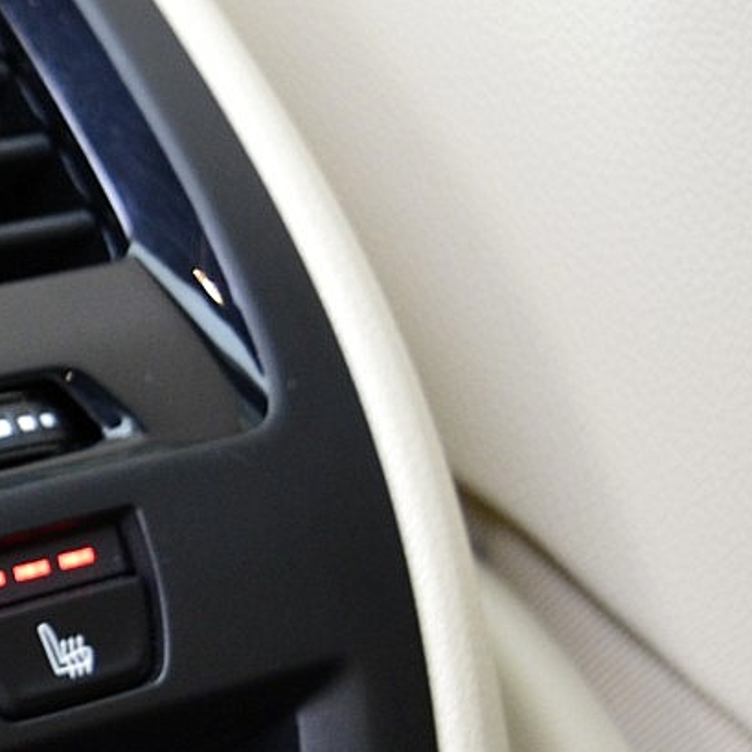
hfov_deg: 11.2
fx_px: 3605
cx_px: -553
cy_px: 428
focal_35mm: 147
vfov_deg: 11.9
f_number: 4.2
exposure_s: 1/60
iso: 800
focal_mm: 29
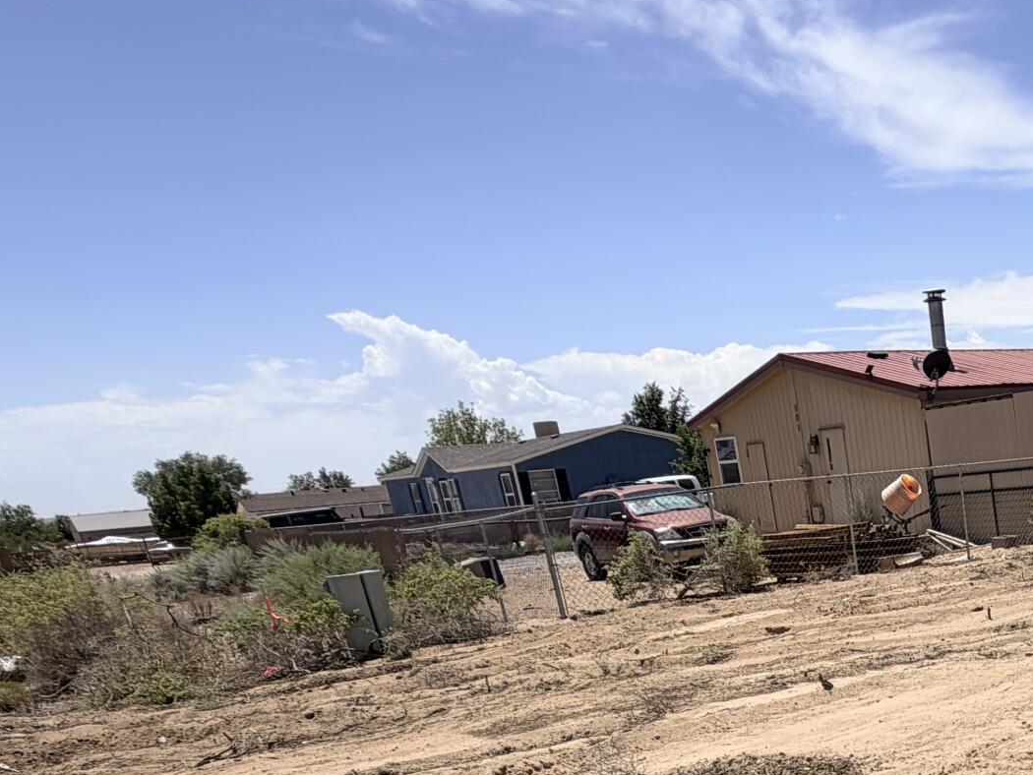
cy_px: 934
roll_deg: +6.1
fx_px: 1194
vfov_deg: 30.5
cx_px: 1065
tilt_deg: -19.6
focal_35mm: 40
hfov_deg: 40.2
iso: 20
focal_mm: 2.22
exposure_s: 1/1399
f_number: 2.2
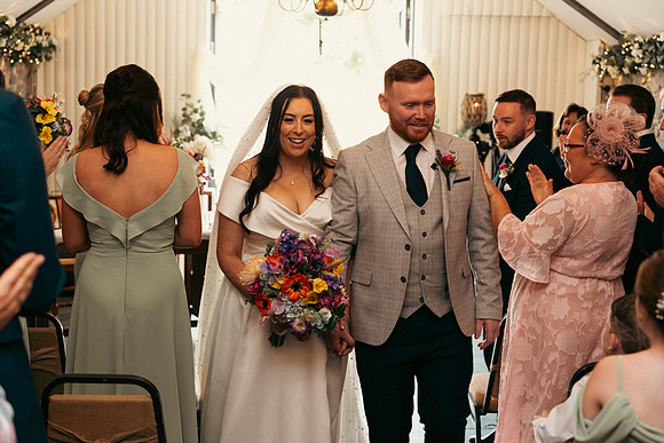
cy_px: 222
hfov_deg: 35.6
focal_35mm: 56
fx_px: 1033
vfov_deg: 24.2
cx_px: 332
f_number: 3.5
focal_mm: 56
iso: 1000
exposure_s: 1/160
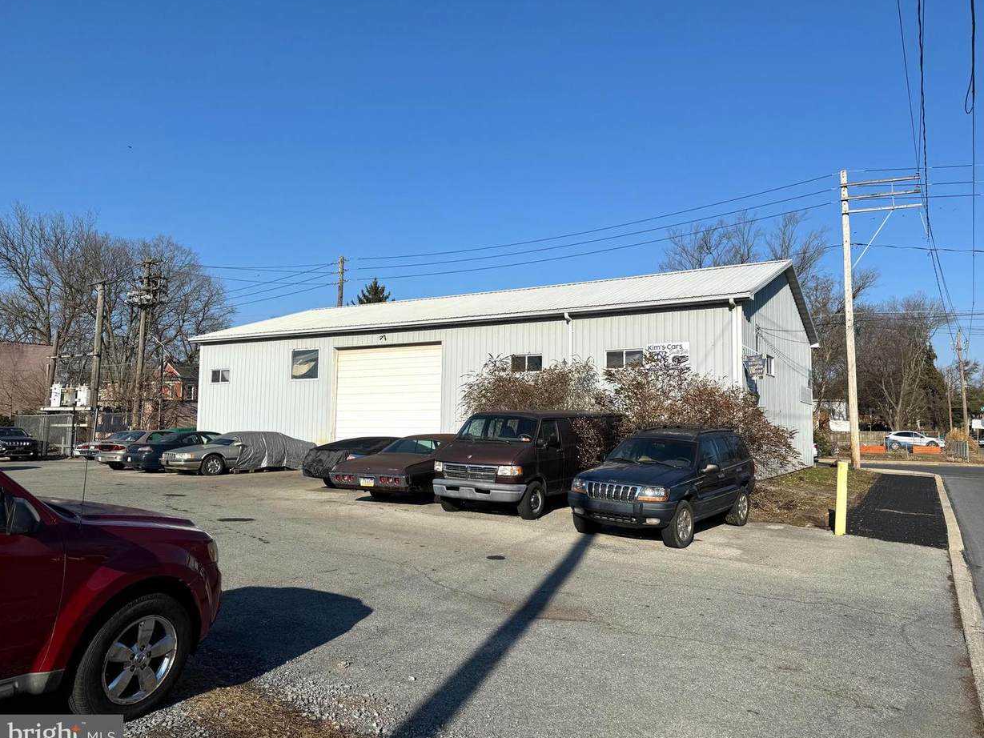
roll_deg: +0.0
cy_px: 371
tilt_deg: +5.0
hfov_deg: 69.4
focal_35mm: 25
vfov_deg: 54.9
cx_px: 511
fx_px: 711
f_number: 1.78
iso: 80
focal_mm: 6.76
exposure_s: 1/7092
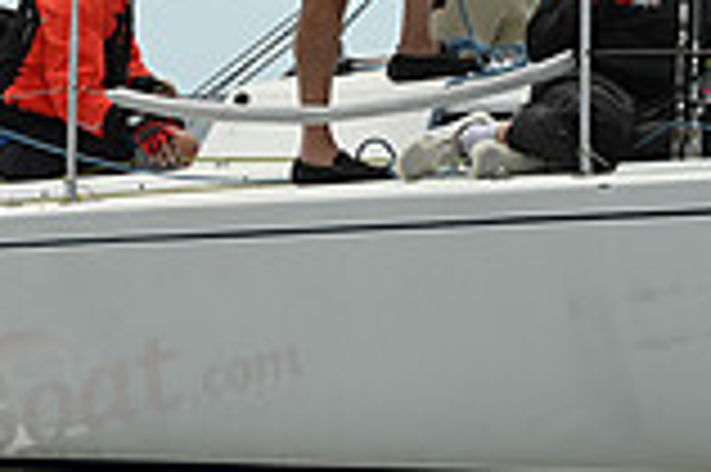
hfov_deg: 5.9
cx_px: 536
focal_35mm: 349
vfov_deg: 3.9
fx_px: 6886
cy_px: 128
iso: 320
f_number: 10
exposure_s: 1/1000
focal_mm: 95
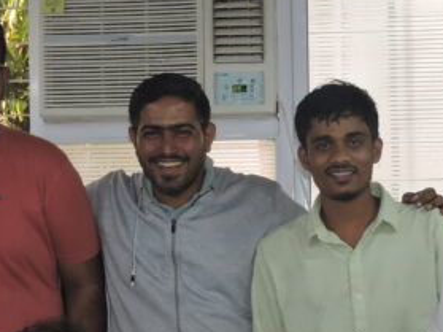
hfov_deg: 22.3
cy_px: 213
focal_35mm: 88
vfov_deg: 16.7
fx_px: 1126
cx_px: 238
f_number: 3.3
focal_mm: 4.3
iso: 200
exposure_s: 1/40
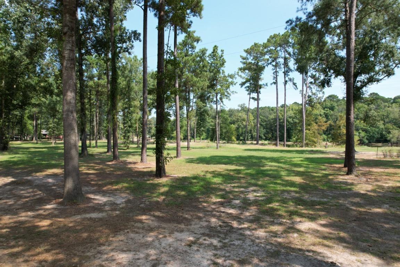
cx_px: 200
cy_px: 134
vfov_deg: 57.2
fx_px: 244
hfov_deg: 78.6
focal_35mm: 22
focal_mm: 8.38
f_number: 2.8
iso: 120
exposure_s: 1/800
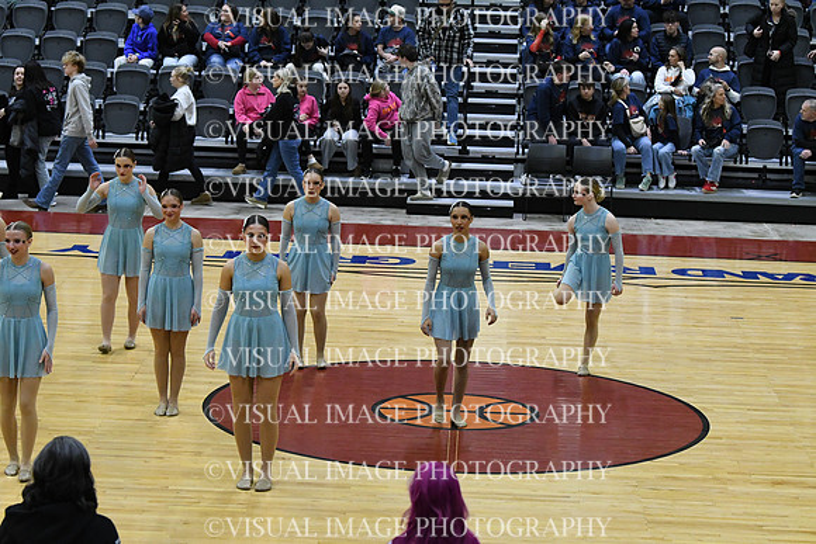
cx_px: 408
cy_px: 272
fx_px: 2380
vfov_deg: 13.0
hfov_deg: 19.5
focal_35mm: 105
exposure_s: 1/500
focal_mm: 70
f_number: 4
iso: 5000
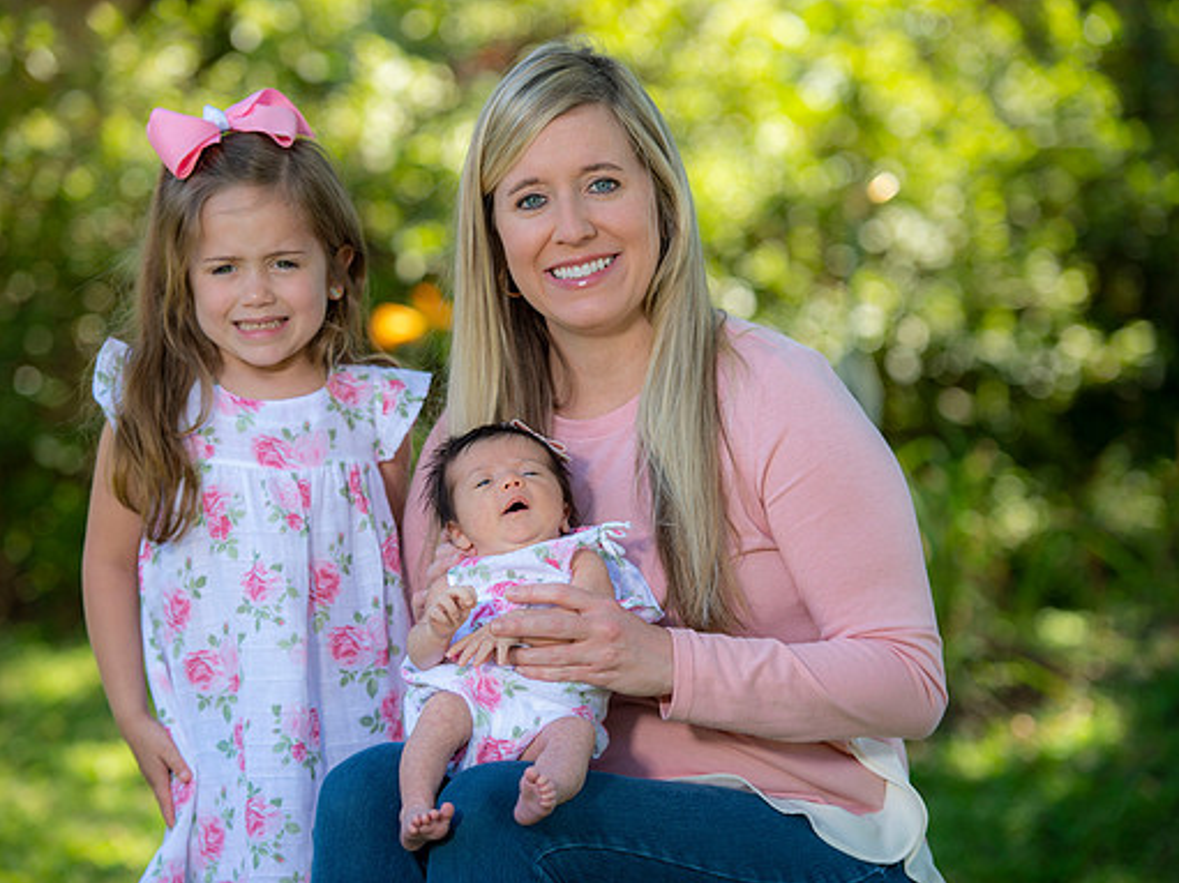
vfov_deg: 11.1
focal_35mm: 133
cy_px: 443
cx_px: 556
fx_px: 4529
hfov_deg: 14.8
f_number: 2.8
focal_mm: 122
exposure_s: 1/250
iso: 100
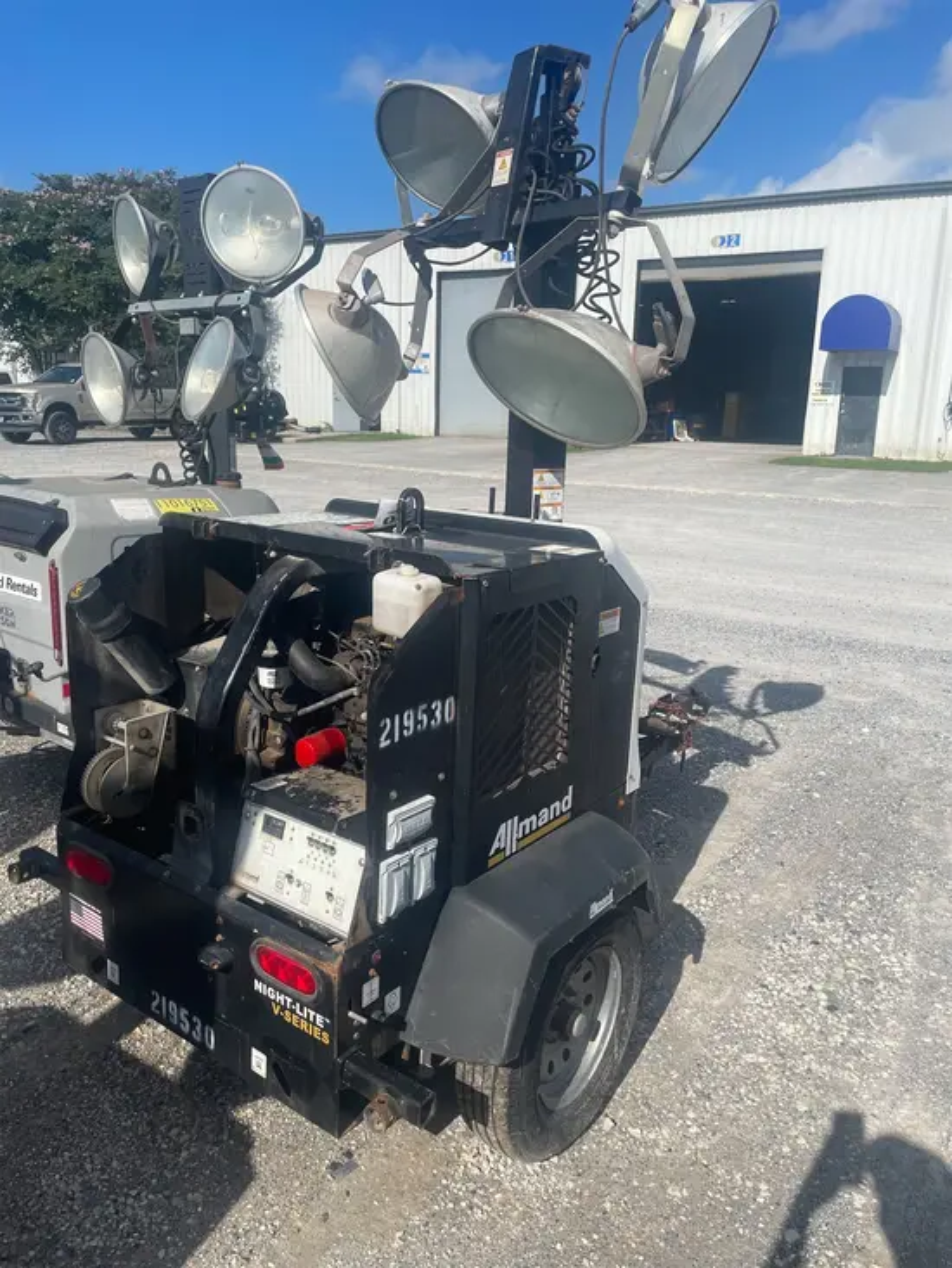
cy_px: 634
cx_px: 476
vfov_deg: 67.3
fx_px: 953
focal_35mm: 26
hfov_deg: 53.1
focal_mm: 4.2
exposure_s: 1/5051
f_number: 1.6
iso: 32
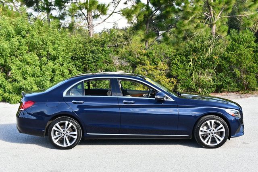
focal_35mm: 64
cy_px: 86
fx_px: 459
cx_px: 129
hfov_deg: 31.4
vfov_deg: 21.3
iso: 220
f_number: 5.6
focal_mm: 32
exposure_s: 1/250
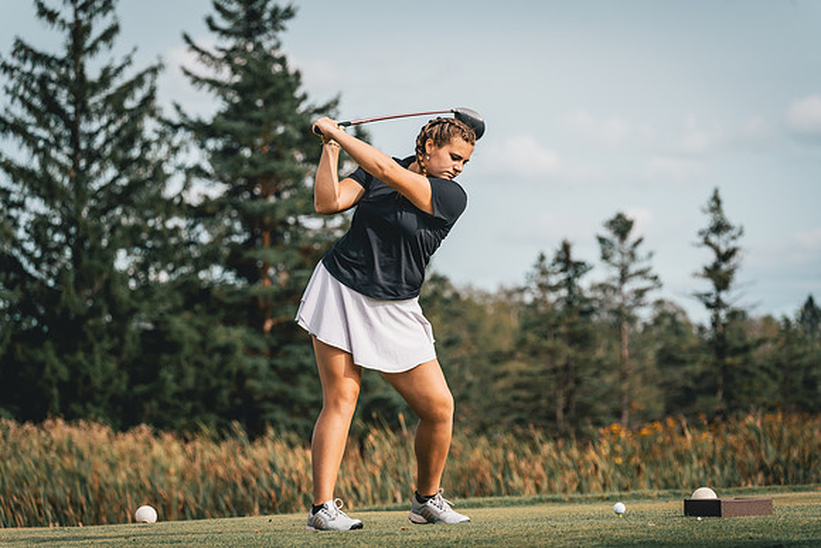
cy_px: 274
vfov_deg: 6.9
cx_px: 410
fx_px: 4562
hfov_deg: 10.3
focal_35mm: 200
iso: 400
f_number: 6.3
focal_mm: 200
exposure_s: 1/1250
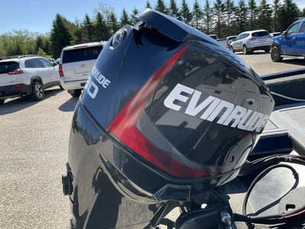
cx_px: 152
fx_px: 256
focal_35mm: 29
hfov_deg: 61.7
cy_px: 114
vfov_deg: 48.2
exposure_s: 1/719
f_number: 1.8
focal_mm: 3
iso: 25
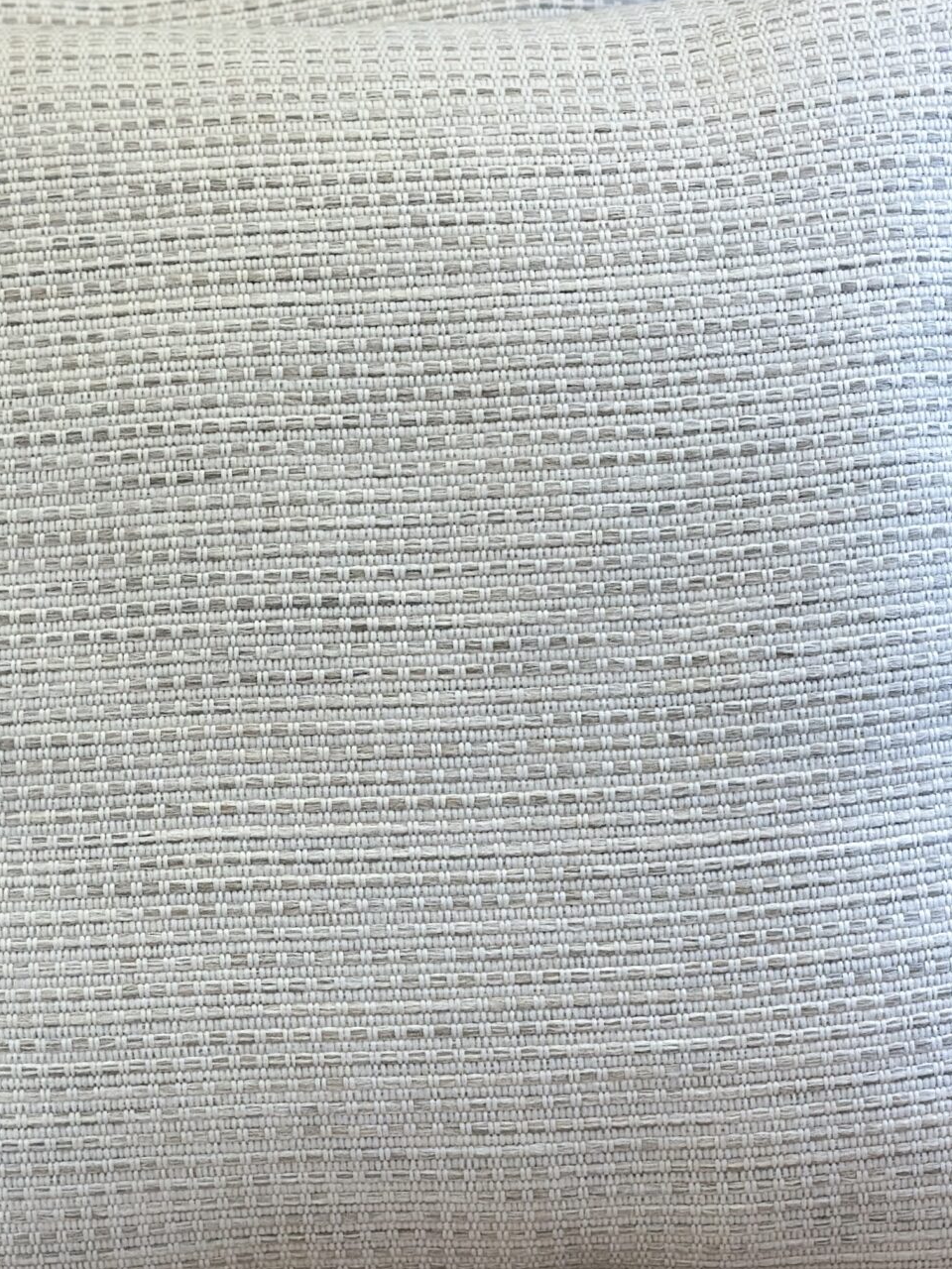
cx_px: 298
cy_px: 799
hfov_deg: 15.4
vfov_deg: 20.4
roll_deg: +2.9
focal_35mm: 96
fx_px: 3520
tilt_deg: -20.0
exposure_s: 1/229
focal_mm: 6.86
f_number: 1.78
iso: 80
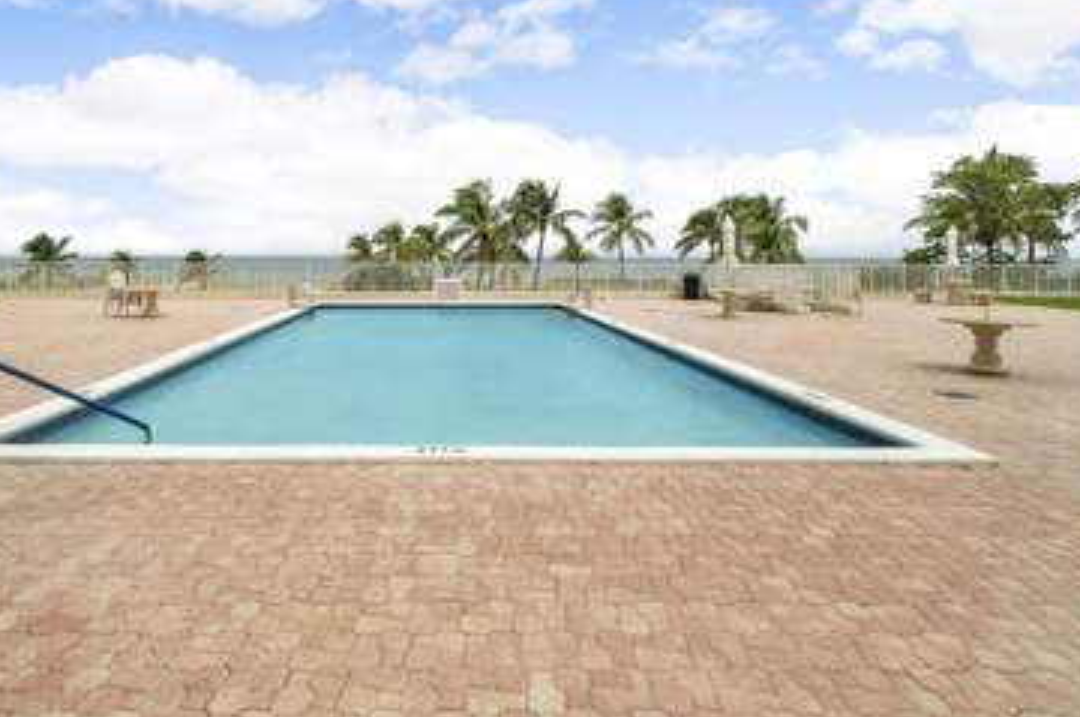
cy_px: 248
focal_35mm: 20
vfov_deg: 60.5
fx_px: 599
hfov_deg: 83.3
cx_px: 447
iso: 100
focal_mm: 10
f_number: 11
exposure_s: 1/320
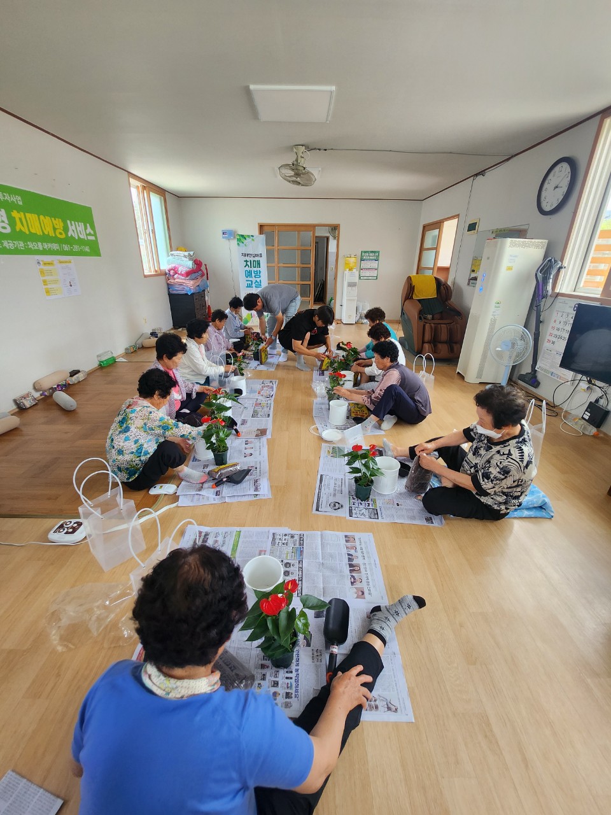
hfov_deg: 89.9
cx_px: 306
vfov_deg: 106.2
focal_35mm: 13
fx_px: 306
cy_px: 408
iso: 125
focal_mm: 1.7
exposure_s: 1/60.2
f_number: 2.2
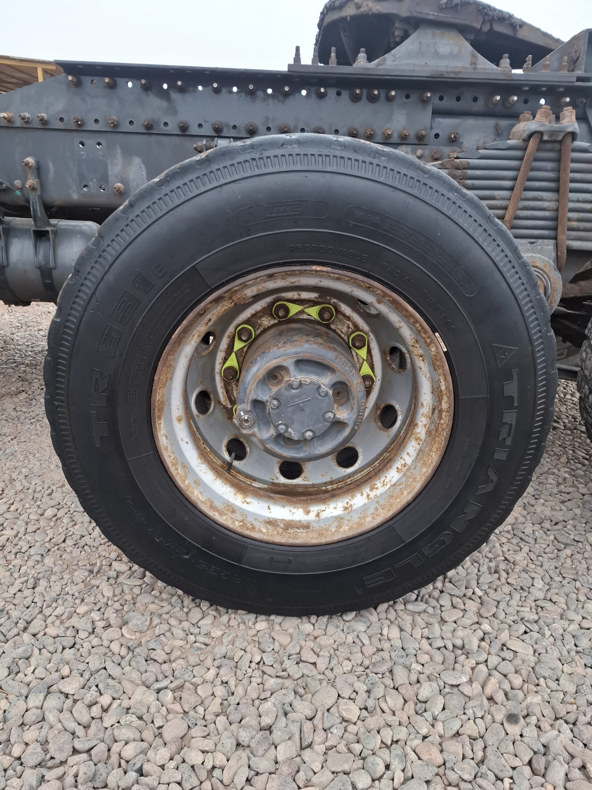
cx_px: 296
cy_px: 395
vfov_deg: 73.9
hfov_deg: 58.9
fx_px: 524
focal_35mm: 23
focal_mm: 5.54
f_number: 1.8
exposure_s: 1/100
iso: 64
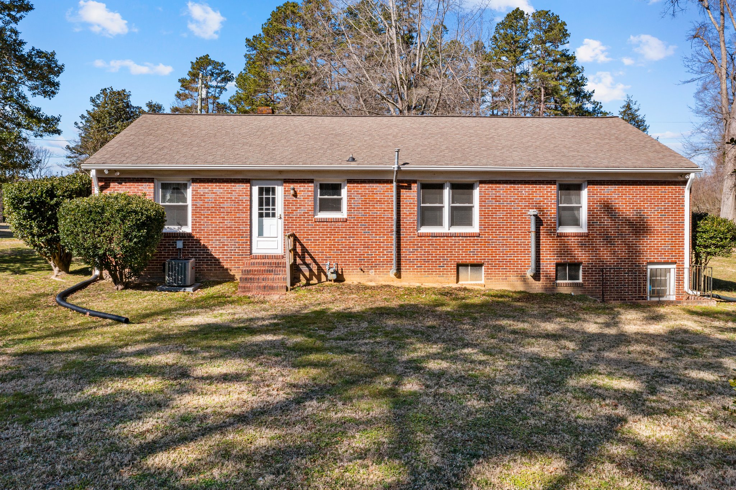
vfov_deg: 46.4
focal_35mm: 28
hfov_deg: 65.5
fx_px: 572
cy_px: 245
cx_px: 368
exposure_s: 1/500
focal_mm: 10.26
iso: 100
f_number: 6.3
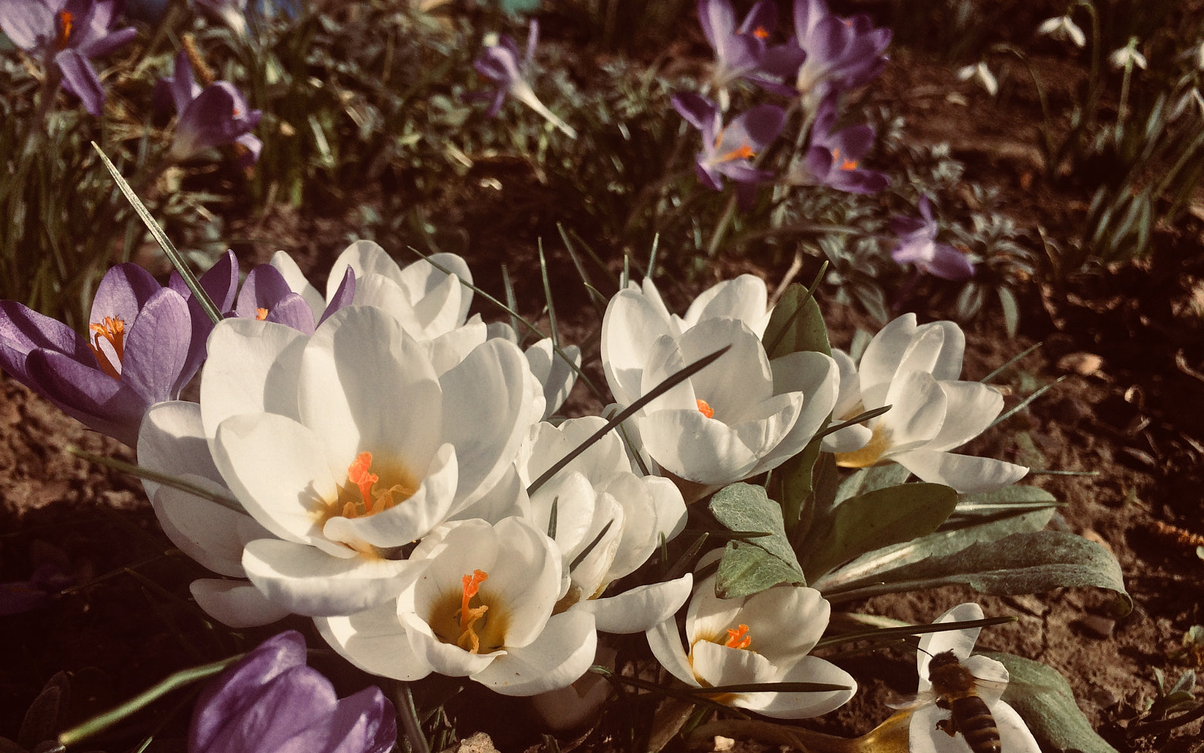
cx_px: 601
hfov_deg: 61.2
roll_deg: -8.2
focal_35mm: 31
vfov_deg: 40.5
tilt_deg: -27.3
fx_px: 1017
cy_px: 436
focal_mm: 4.15
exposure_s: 1/4566
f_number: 2.2
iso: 32
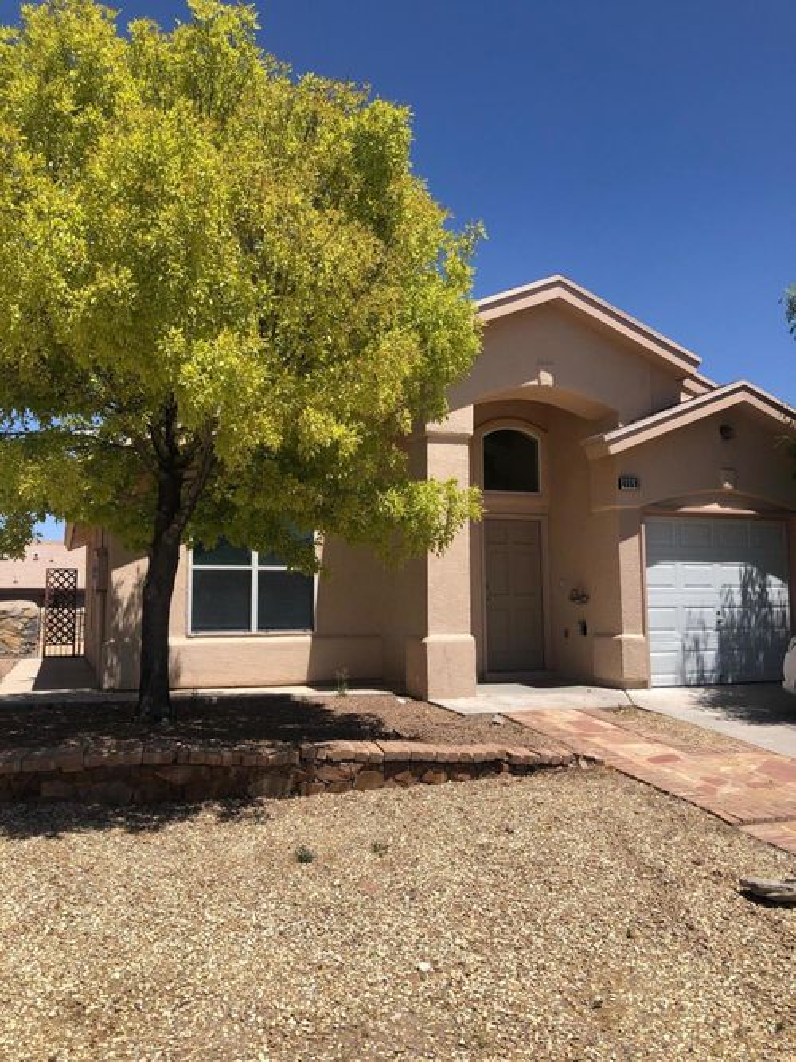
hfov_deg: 49.7
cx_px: 398
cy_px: 531
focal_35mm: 28
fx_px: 859
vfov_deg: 63.5
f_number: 1.8
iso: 20
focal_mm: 3.99
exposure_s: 1/2525
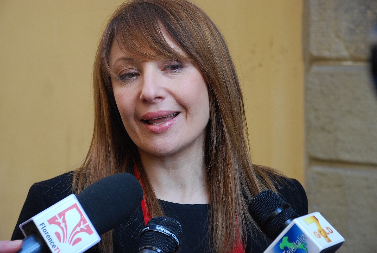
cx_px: 188
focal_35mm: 105
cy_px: 126
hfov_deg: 19.4
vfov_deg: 13.1
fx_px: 1102
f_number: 5.6
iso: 450
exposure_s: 1/125
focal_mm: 70
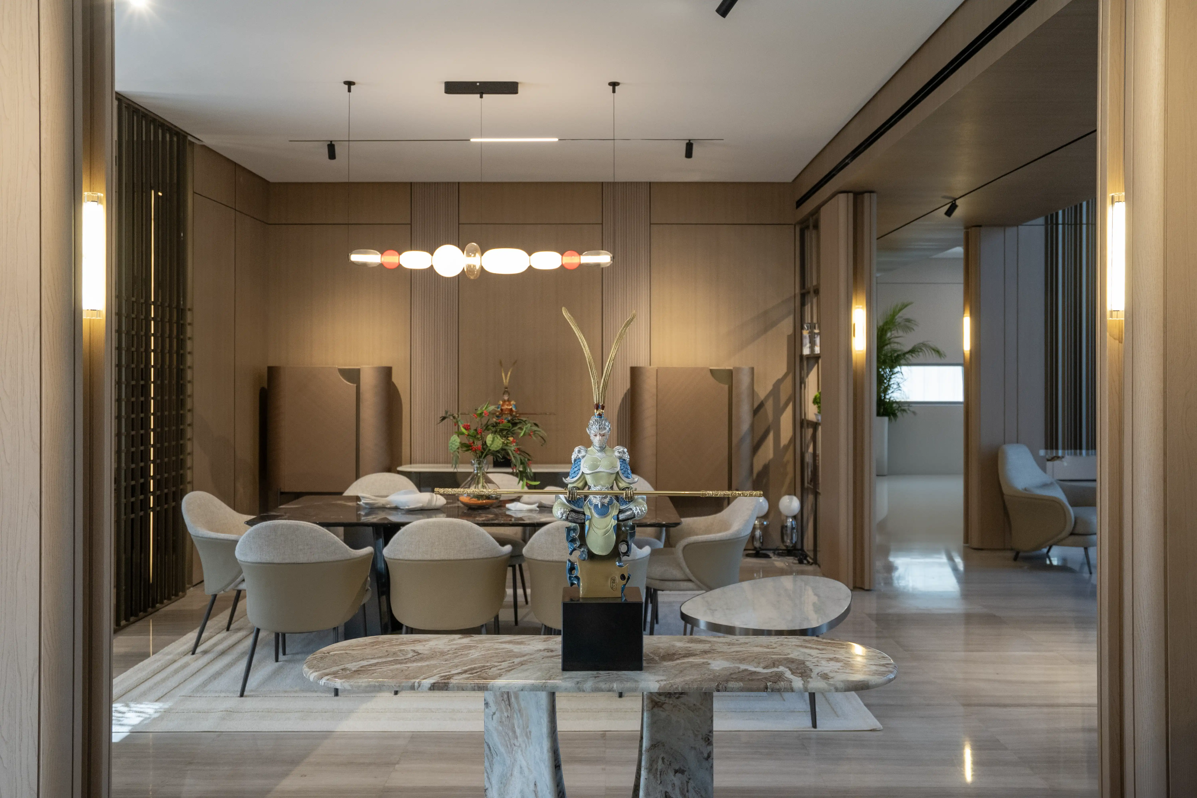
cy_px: 399
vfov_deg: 47.9
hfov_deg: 67.4
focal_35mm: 27
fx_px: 898
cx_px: 598
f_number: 4
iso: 1600
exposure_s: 1/160
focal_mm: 27
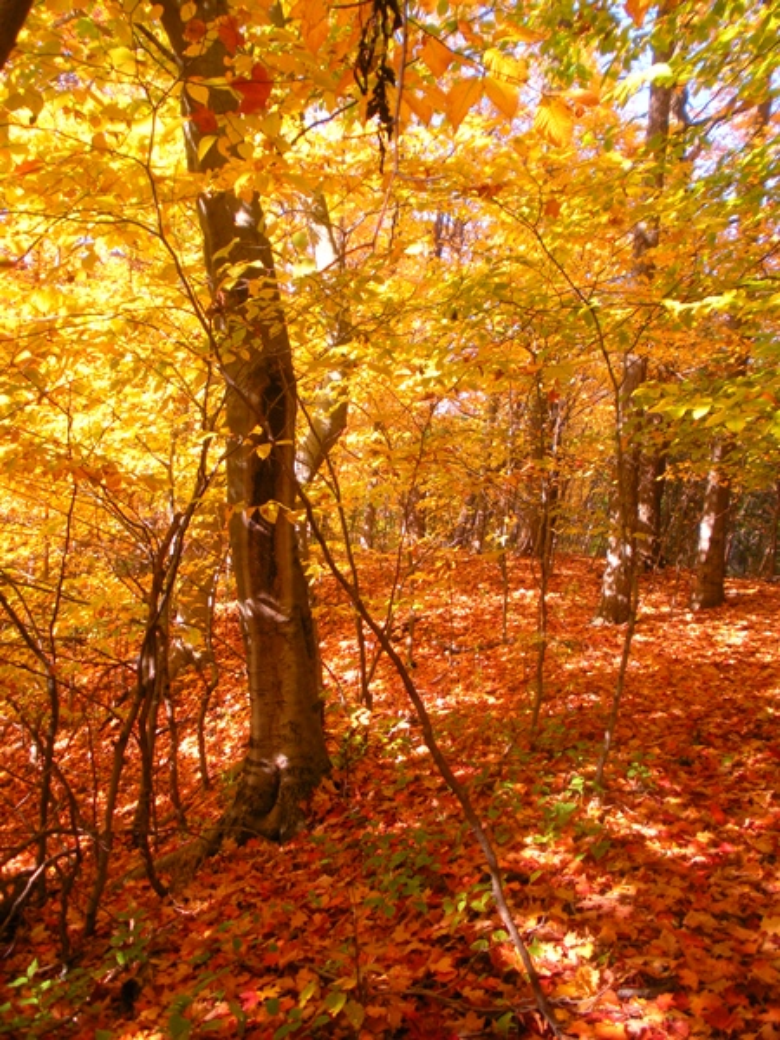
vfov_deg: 51.4
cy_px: 520
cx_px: 390
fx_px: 1082
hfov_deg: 39.7
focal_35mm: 36
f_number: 3.5
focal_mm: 6.3
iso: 90
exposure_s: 1/118
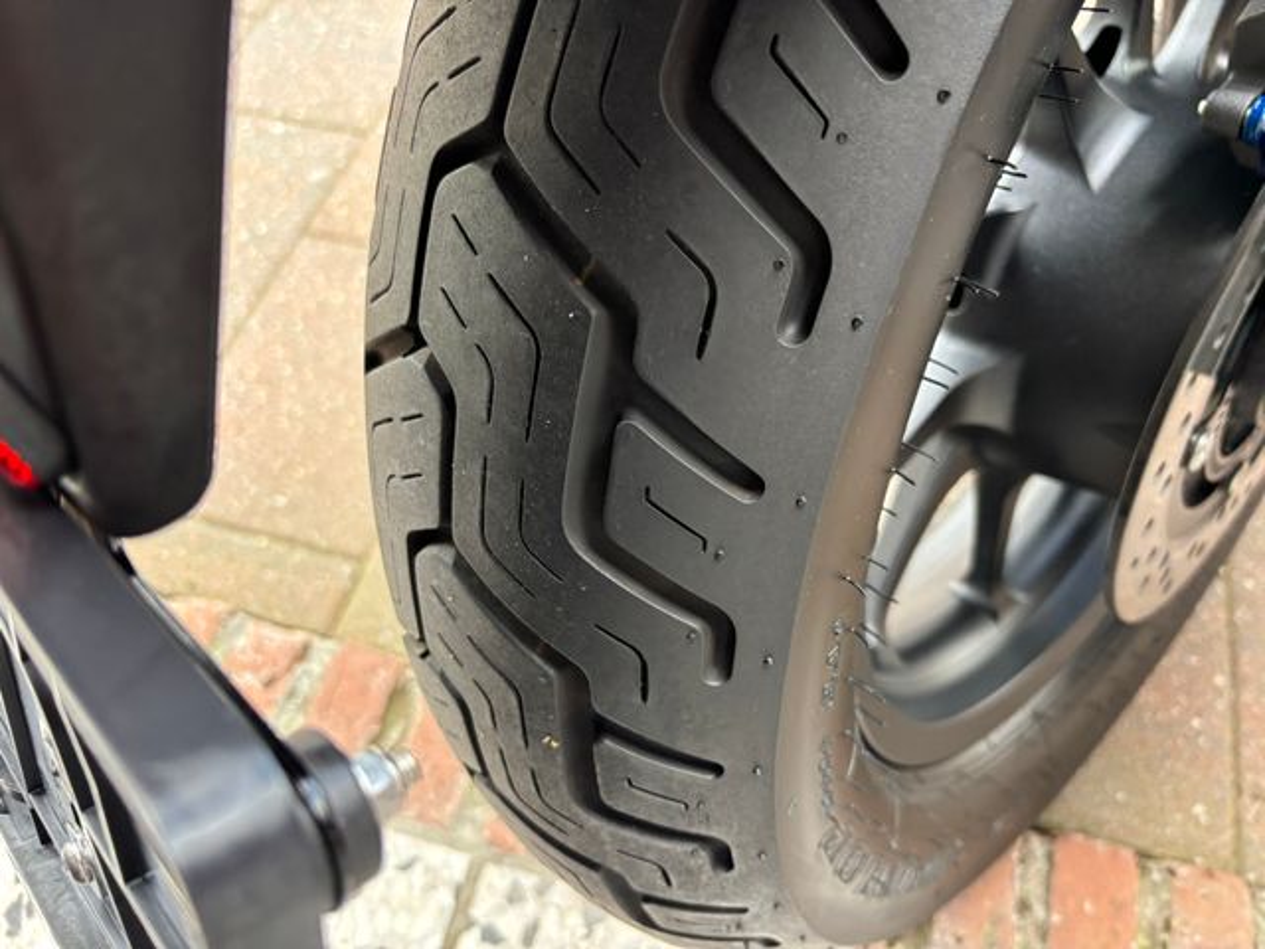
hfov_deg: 67.3
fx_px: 950
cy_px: 474
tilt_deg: -57.1
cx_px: 632
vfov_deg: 53.1
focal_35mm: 26
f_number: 1.6
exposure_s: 1/121
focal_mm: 5.96
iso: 125
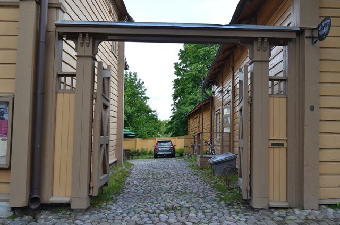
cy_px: 112
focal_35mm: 34
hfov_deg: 55.2
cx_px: 170
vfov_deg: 38.1
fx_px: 325
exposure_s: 1/250
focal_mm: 23
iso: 200
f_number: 8
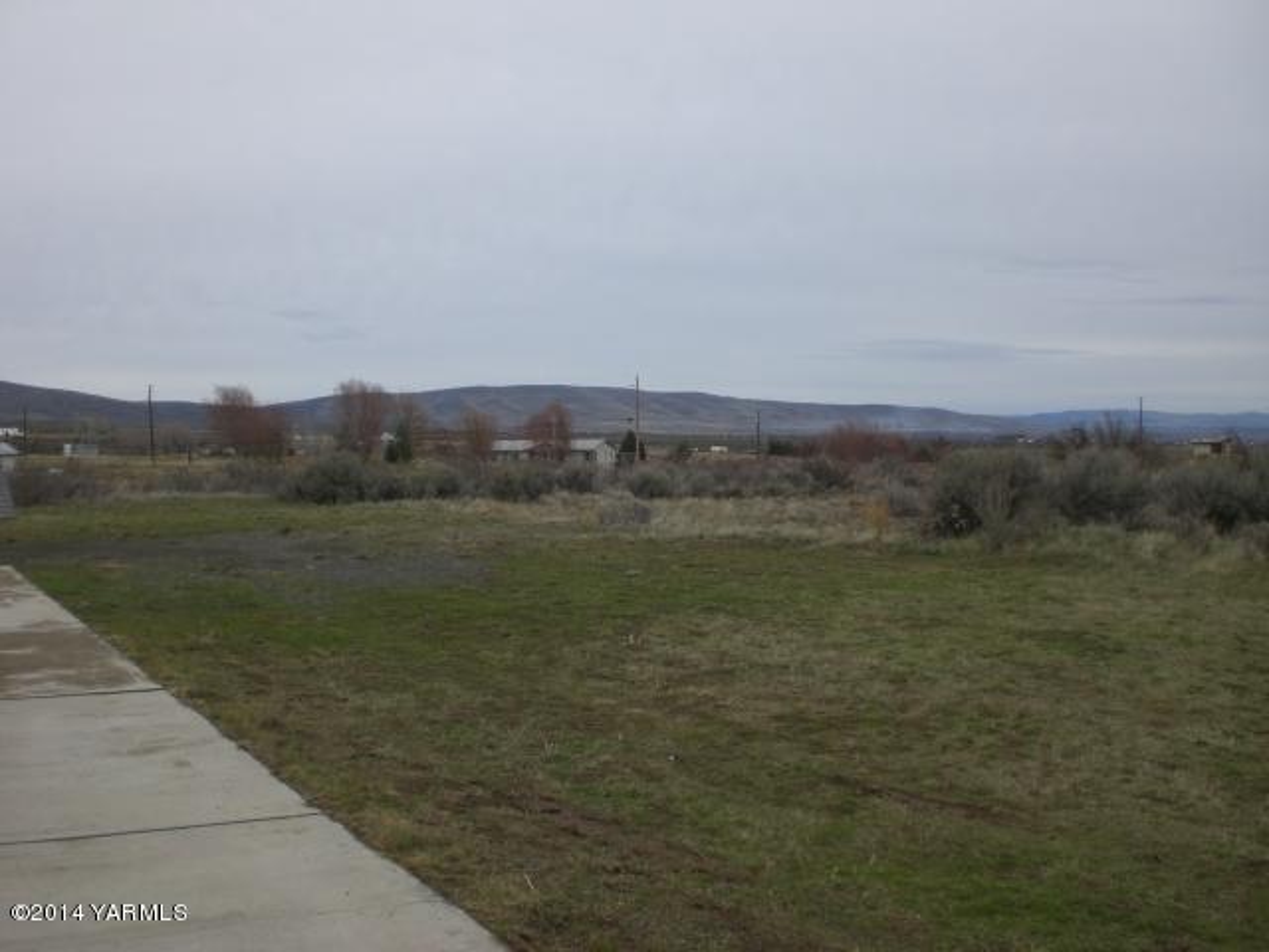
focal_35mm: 38
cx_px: 634
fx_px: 1393
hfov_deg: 49.0
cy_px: 476
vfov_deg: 37.7
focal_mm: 6.3
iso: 50
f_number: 3.1
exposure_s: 1/320
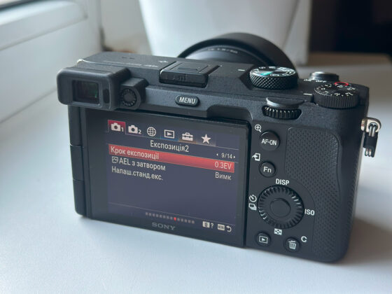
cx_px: 196
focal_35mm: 48
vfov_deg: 30.3
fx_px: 544
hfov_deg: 39.7
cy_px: 147
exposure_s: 1/172
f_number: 1.78
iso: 100
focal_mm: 6.86
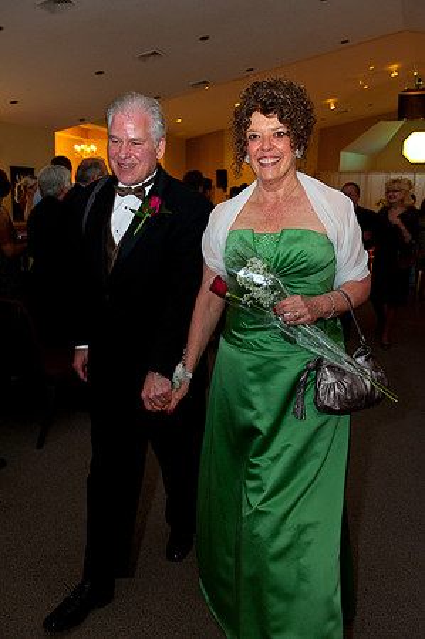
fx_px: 568
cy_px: 320
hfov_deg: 41.0
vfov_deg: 58.8
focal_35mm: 32
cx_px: 212
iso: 1250
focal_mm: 32
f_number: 5.6
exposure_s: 1/60
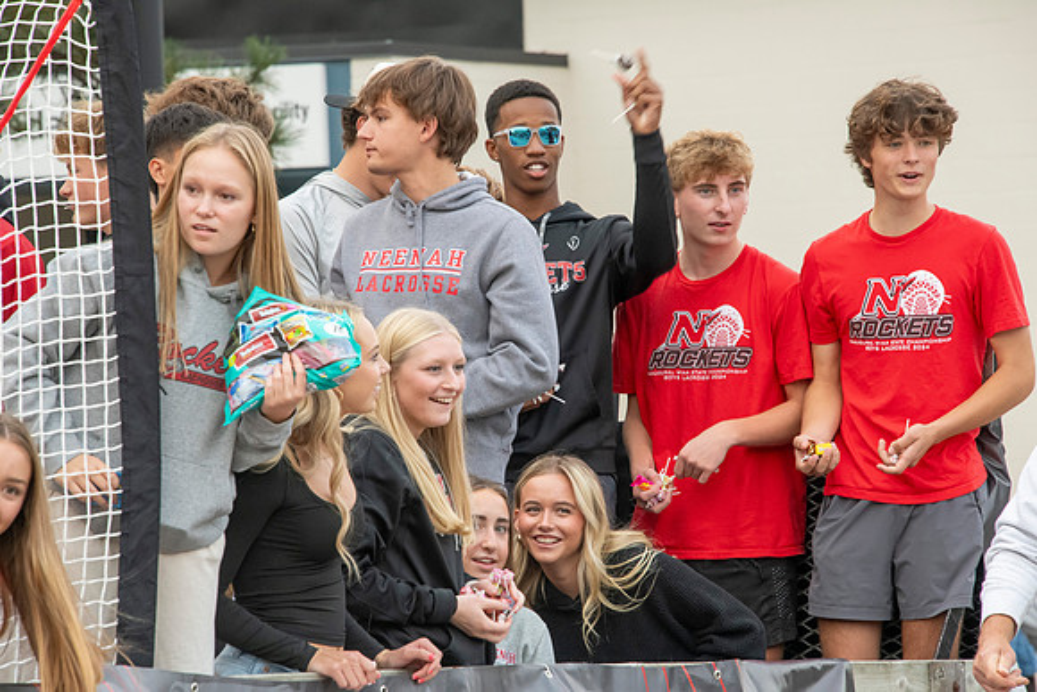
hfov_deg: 8.2
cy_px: 346
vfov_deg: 5.5
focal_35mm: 250
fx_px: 7203
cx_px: 518
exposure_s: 1/250
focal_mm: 250
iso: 3200
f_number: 11
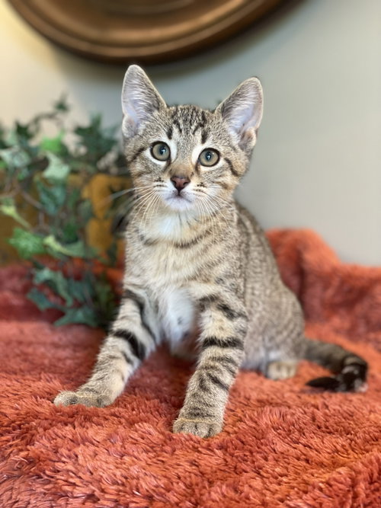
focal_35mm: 52
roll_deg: -8.3
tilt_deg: -7.3
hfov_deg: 28.0
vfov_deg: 36.8
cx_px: 190
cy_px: 254
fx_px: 763
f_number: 2
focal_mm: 6
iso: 160
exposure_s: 1/40
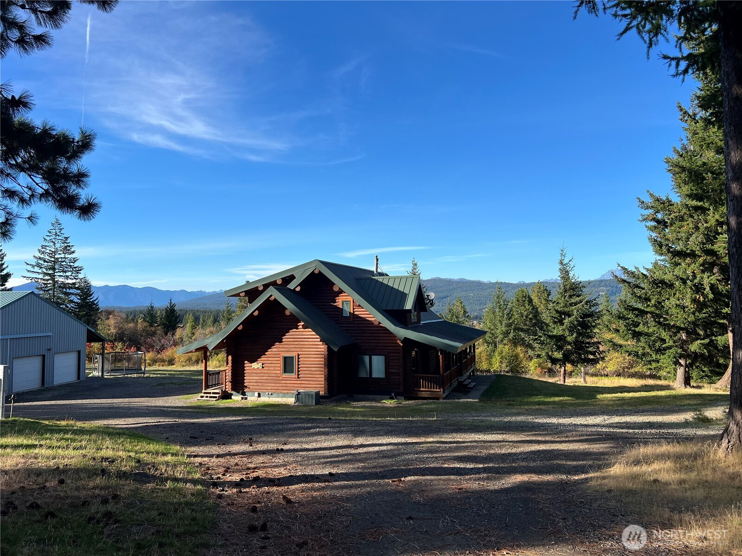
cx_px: 371
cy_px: 278
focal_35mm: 26
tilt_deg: +1.3
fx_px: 557
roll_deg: +0.8
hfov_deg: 67.3
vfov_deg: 53.1
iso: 50
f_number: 1.5
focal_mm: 5.7
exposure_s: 1/2695
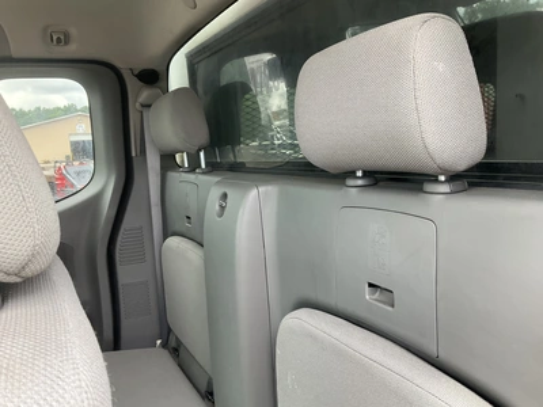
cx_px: 272
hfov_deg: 61.7
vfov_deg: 48.2
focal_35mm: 29
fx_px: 455
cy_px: 204
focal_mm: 3
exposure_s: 1/122
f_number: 1.8
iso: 64
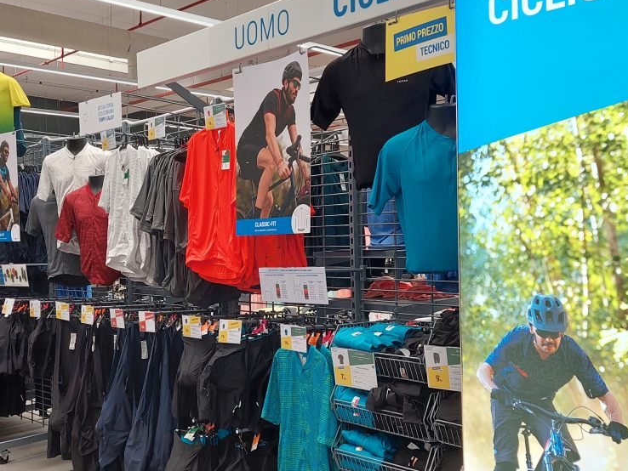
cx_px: 265
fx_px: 708
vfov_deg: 36.8
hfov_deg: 47.7
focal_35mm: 39
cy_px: 255
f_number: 1.8
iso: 64
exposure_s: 1/50
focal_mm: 5.23
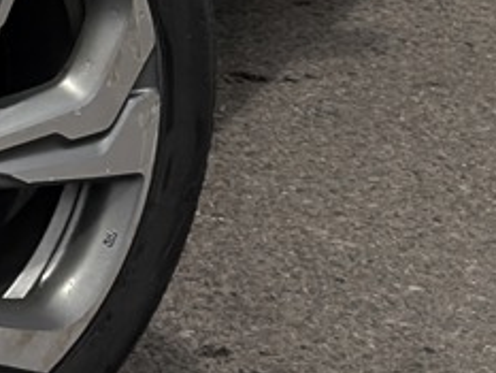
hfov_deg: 6.8
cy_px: -550
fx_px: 3899
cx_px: -754
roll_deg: +0.0
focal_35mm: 272
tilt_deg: -7.9
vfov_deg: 5.3
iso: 64
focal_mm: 6.76
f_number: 1.78
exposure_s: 1/5348
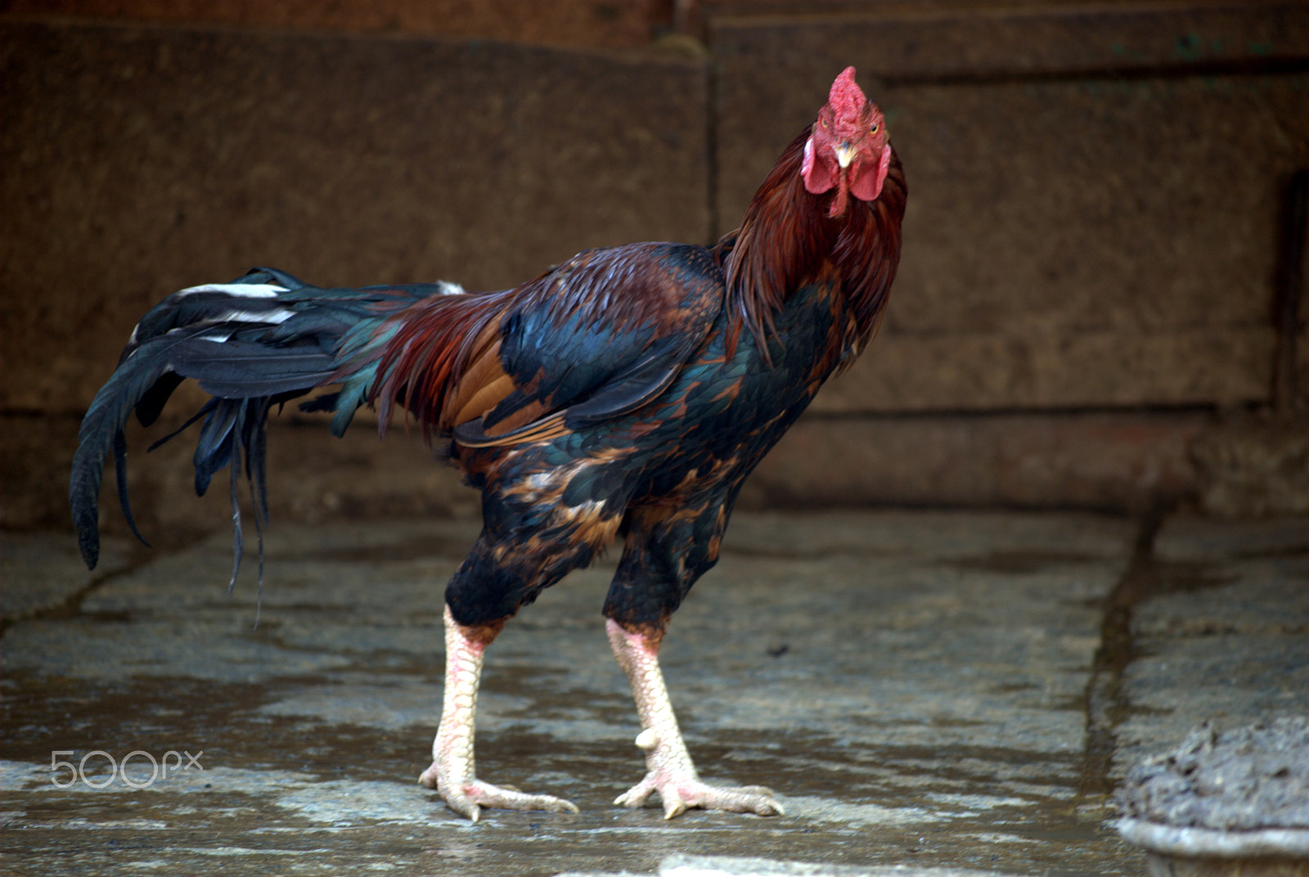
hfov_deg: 11.4
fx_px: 6555
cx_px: 654
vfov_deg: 7.7
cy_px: 438
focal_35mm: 180
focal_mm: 120
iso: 110
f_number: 4.8
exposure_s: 1/30
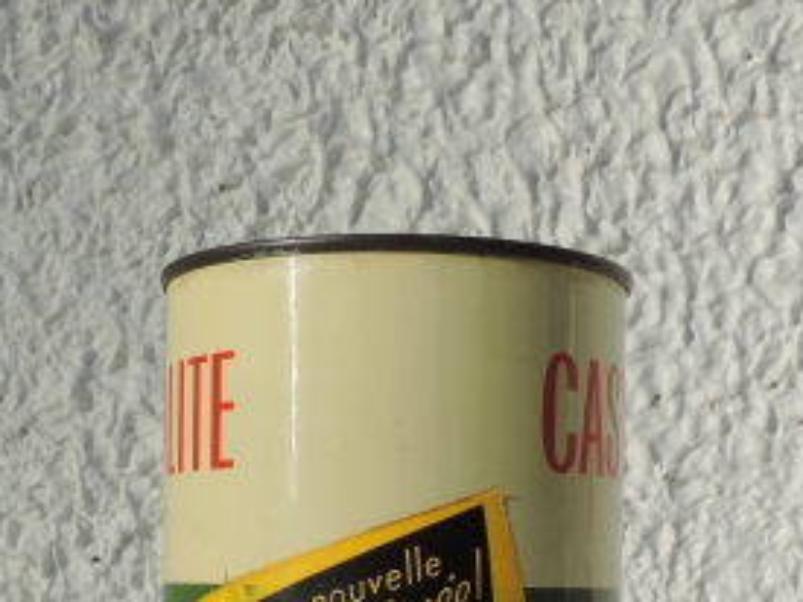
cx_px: 336
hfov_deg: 27.0
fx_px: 1669
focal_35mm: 72
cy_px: 605
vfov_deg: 19.8
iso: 80
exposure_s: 1/1250
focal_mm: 5.8
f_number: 3.6
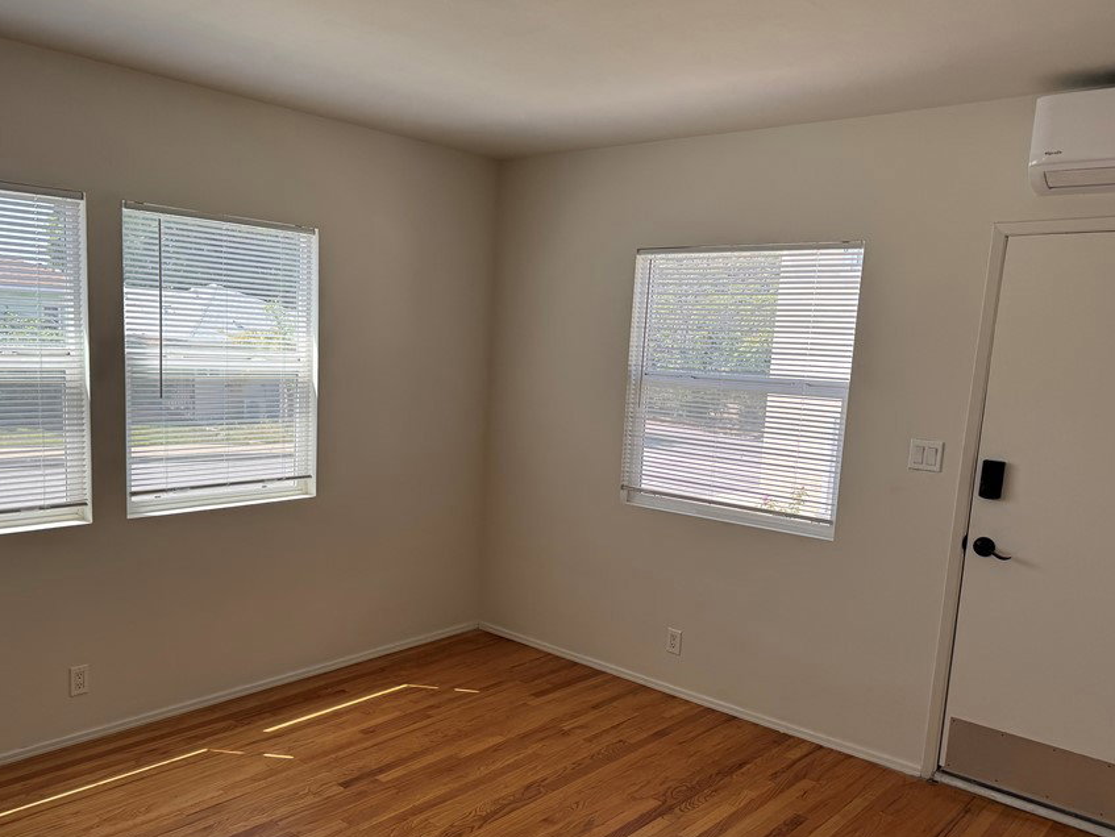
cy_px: 474
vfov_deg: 48.1
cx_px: 484
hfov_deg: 61.4
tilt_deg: -10.9
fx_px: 935
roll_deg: -2.6
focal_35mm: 29
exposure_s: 1/457
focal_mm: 6.76
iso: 80
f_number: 1.78
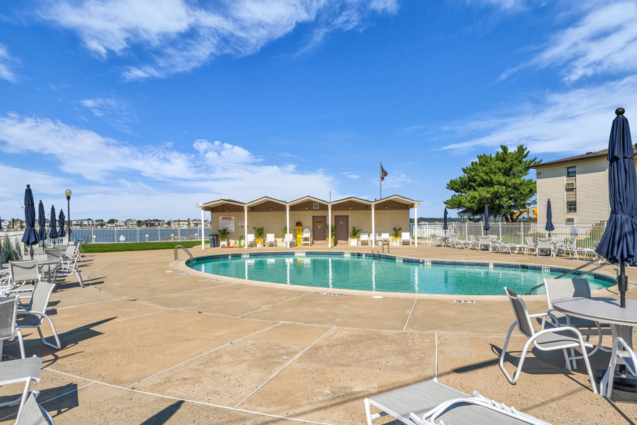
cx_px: 318
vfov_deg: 56.8
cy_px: 212
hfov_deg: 78.1
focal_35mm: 22
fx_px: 393
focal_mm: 22.2
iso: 100
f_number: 10
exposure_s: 1/400
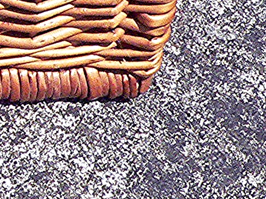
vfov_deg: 9.3
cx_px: -200
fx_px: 1160
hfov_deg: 12.1
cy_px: -186
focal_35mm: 151
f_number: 6.5
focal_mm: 6
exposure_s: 1/1000
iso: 400
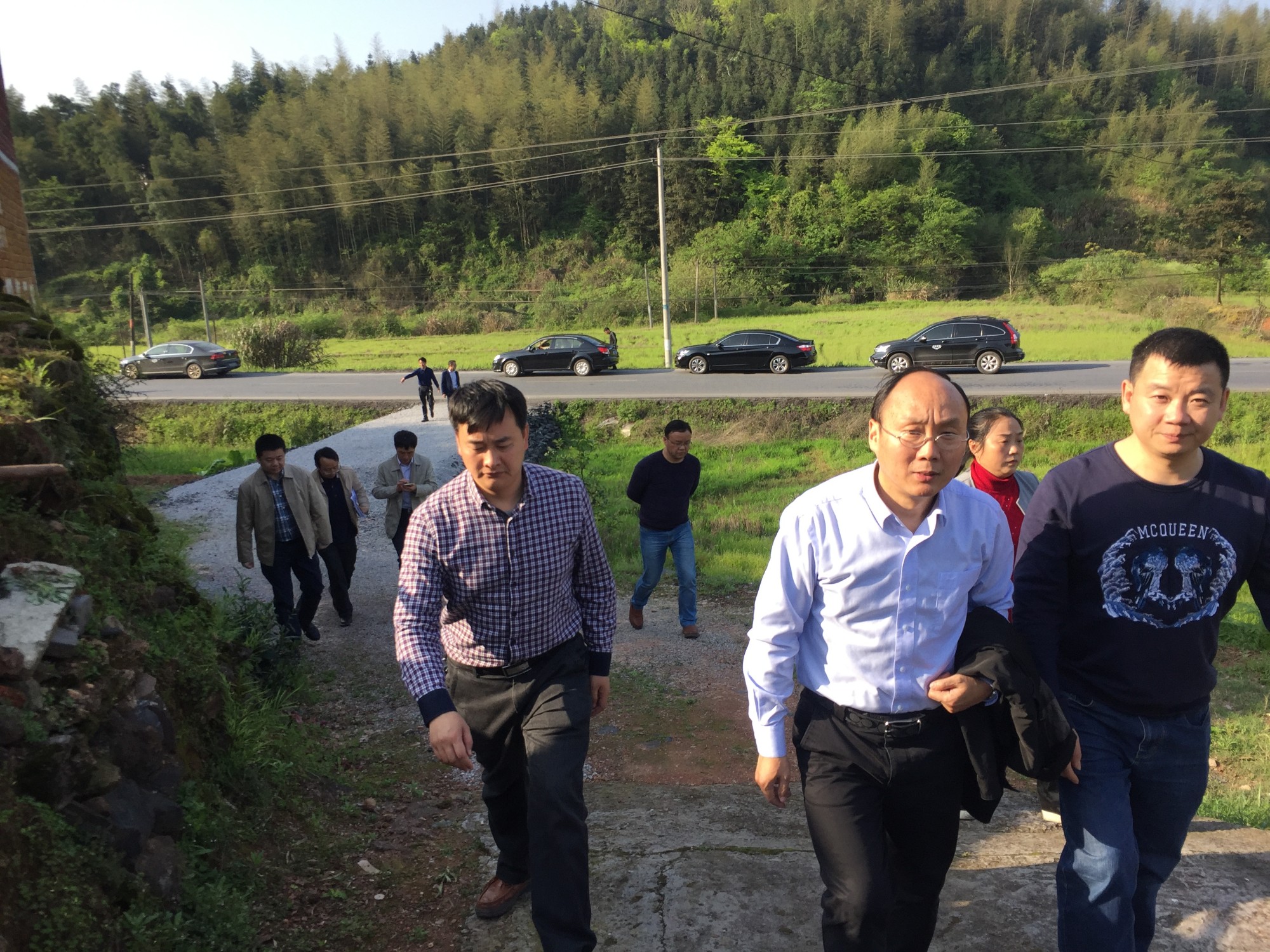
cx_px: 635
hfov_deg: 61.7
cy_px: 476
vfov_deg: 48.2
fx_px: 1064
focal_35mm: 29
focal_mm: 4.15
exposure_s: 1/608
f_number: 2.2
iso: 32
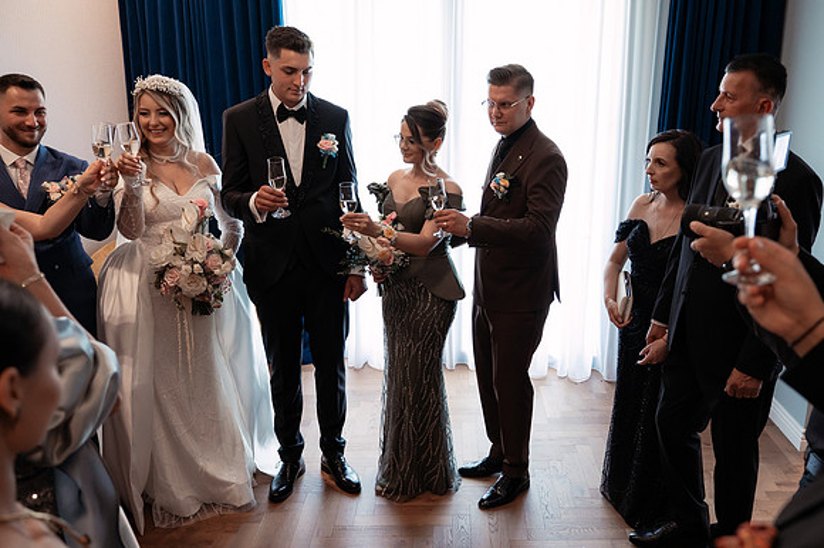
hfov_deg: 56.5
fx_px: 762
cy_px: 287
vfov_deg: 39.6
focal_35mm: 33
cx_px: 477
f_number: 3.2
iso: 1600
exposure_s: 1/250
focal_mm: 28
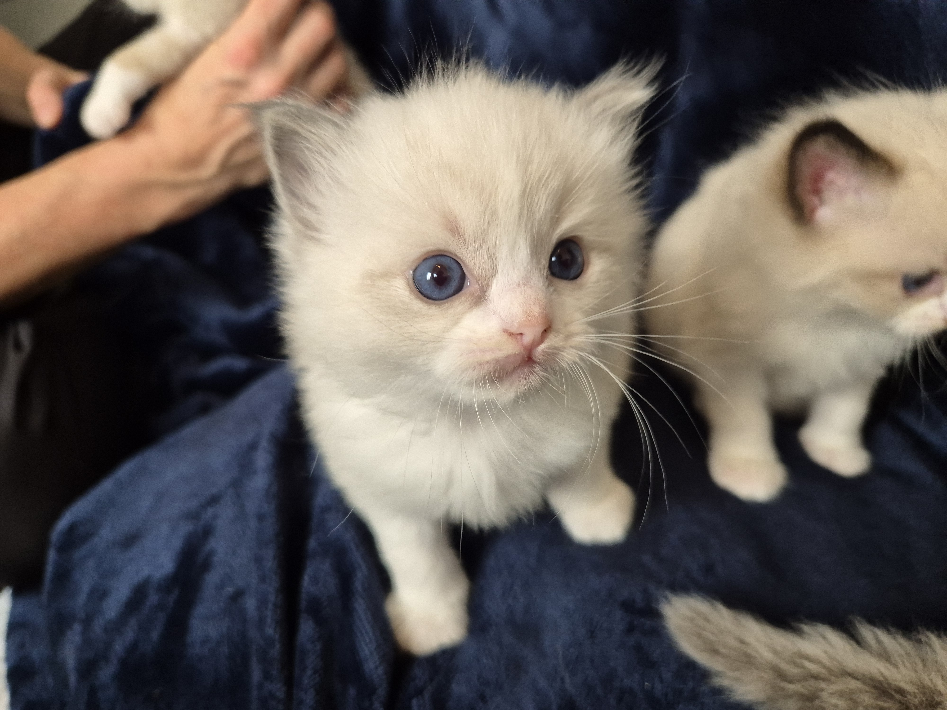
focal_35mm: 23
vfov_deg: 58.9
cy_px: 355
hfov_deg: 73.9
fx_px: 629
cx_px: 474
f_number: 1.8
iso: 200
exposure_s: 1/100
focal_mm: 5.4
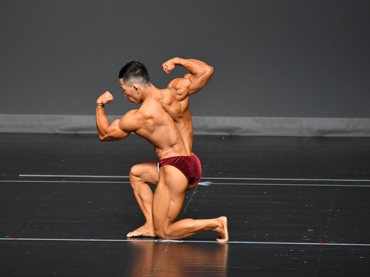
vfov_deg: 3.6
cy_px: 138
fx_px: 4359
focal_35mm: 408
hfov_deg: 4.9
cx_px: 164
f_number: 5.6
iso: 2500
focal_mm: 250
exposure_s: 1/400
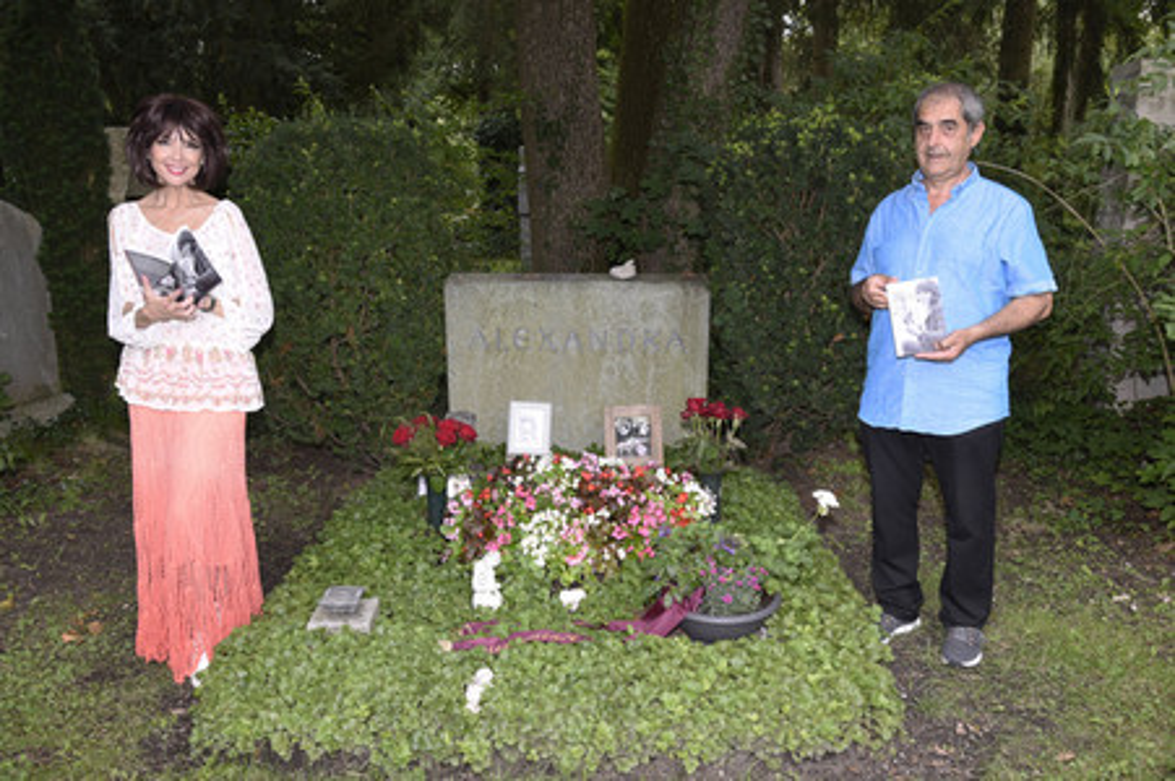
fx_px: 1044
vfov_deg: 41.1
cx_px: 588
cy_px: 390
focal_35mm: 32
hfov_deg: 58.8
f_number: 6.3
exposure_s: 1/100
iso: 640
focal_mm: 32
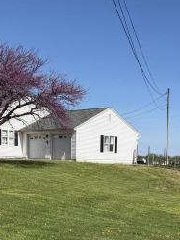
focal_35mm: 64
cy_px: 192
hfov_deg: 22.8
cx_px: 114
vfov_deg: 29.6
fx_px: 444
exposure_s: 1/5714
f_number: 1.78
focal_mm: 6.76
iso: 80
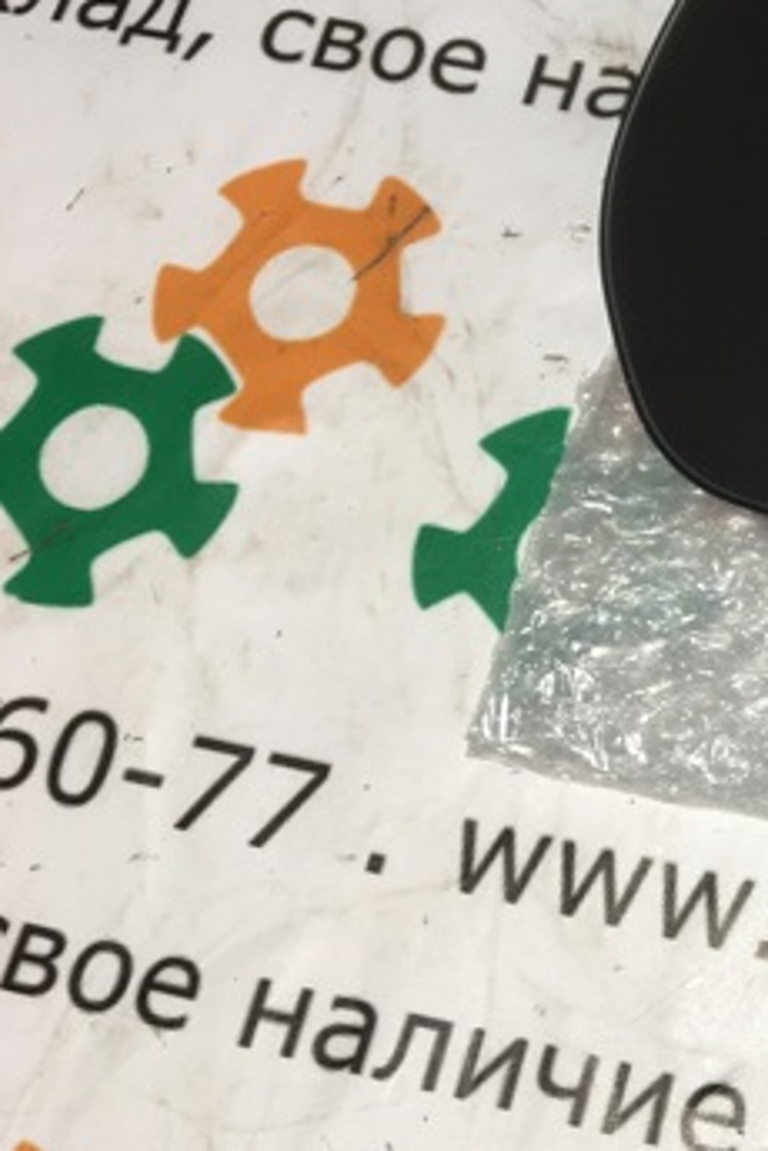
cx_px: 1059
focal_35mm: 56
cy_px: 444
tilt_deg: -70.5
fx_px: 1792
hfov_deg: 21.4
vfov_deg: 35.5
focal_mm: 4.15
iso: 32
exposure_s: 1/50
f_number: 2.2
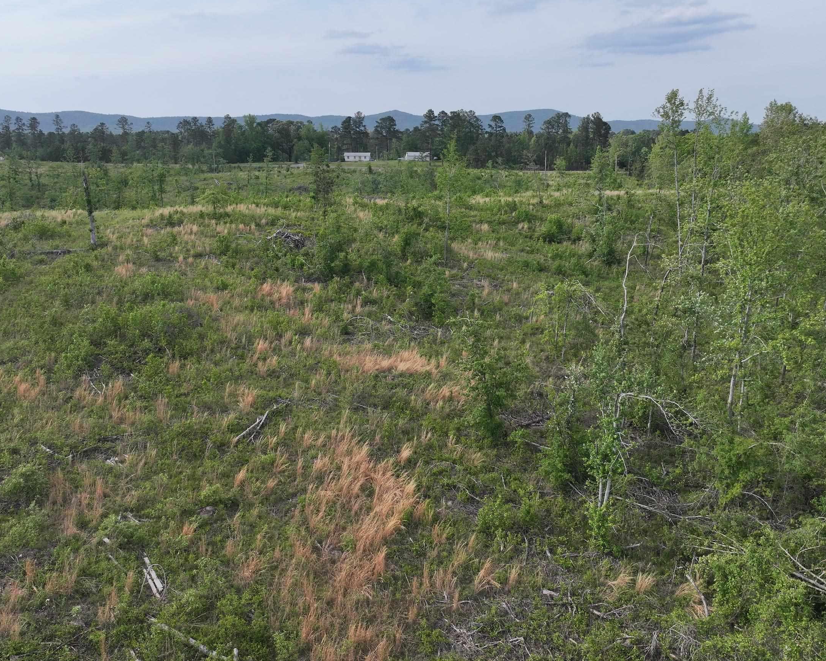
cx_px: 390
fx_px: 660
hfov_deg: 64.0
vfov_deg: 53.2
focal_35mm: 27
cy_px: 317
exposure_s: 1/1600
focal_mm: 12.29
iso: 160
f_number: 2.8
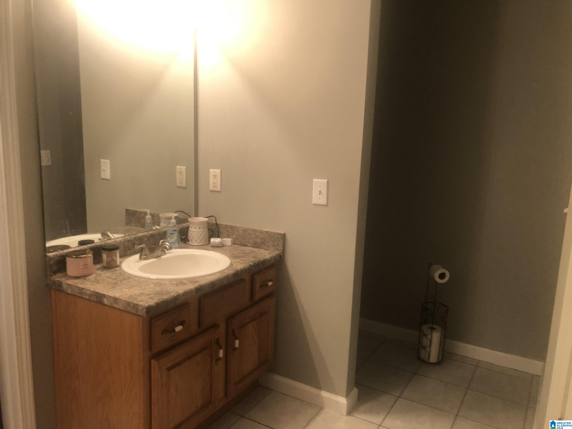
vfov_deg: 49.7
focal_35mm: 28
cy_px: 214
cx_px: 286
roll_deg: -2.4
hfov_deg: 63.4
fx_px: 463
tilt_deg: -8.5
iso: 50
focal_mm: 3.99
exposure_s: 1/15
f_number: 1.8
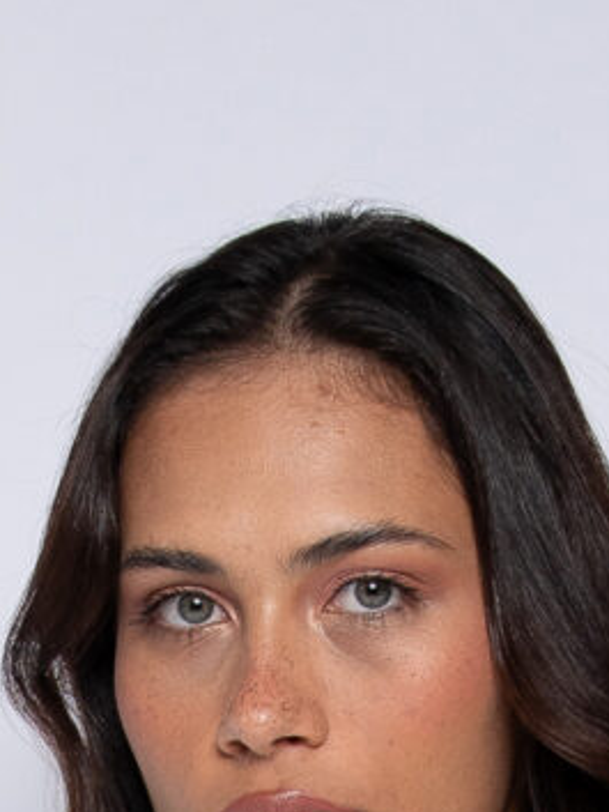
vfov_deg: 6.8
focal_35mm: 251
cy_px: 2776
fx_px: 5884
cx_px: 284
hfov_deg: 5.9
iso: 320
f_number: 6.3
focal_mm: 36
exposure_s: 1/200
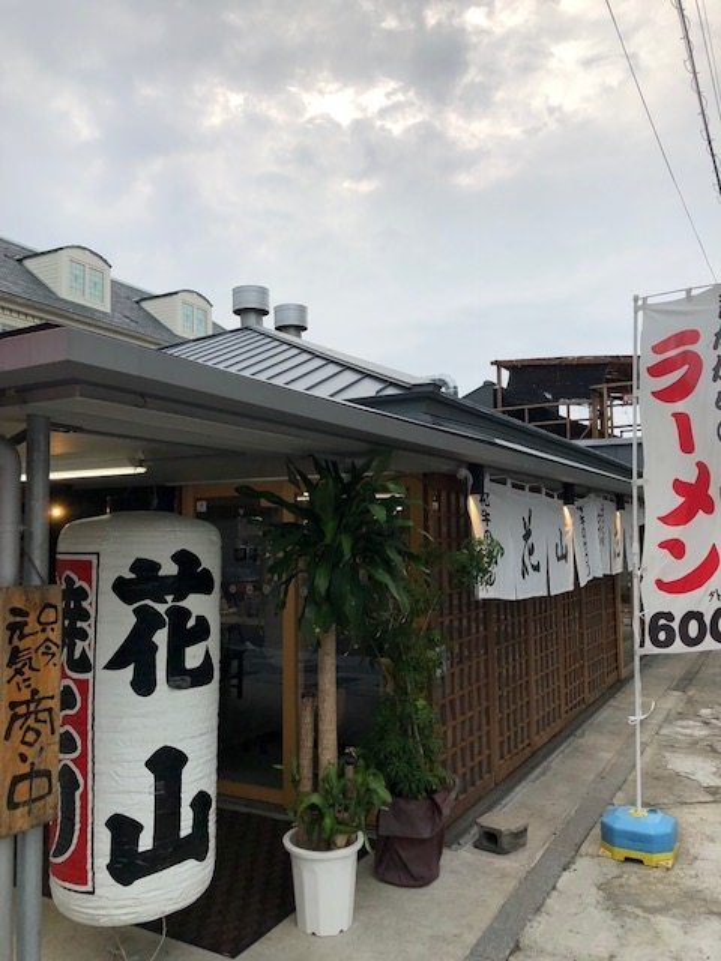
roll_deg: -0.8
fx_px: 778
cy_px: 480
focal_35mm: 28
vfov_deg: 63.4
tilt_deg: +3.4
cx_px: 360
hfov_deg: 49.7
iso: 20
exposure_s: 1/725
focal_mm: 3.99
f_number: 1.8
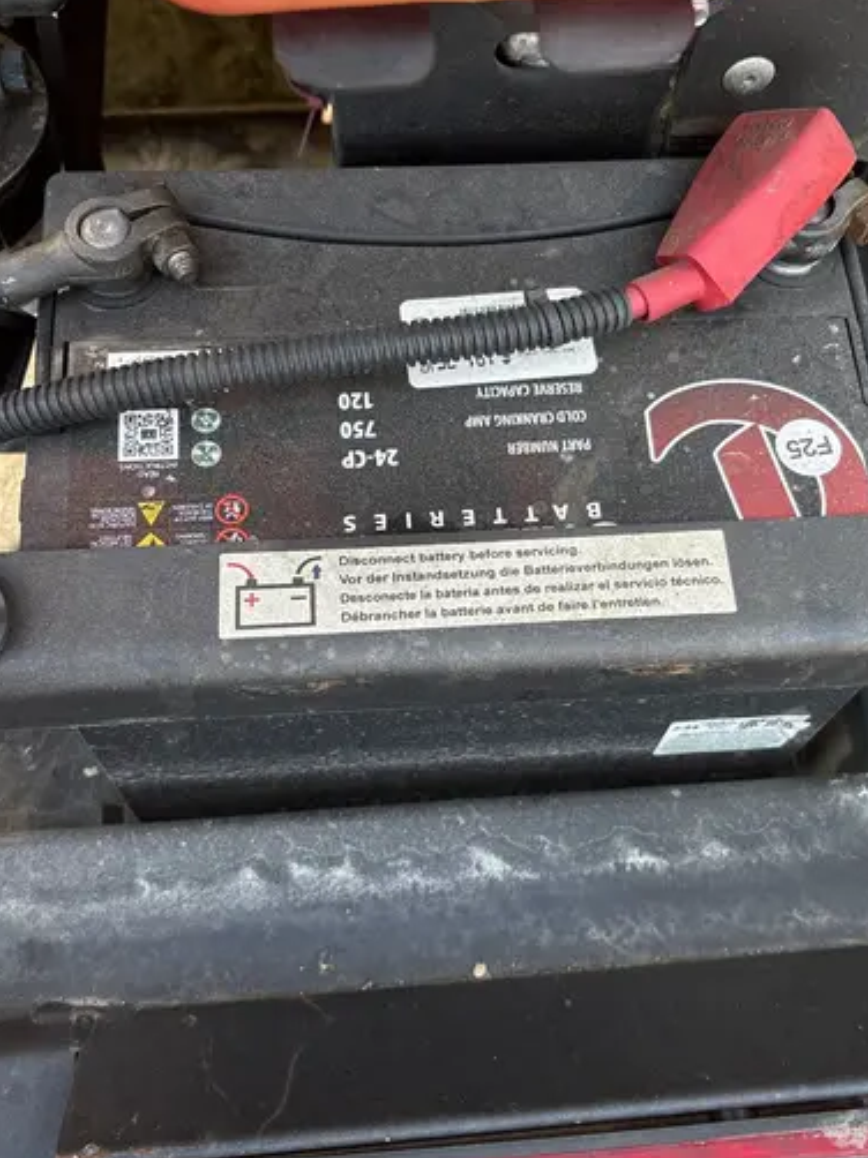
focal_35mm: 38
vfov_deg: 49.0
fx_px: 1272
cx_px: 436
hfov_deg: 37.7
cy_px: 536
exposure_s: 1/314
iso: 64
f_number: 1.6
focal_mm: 5.96
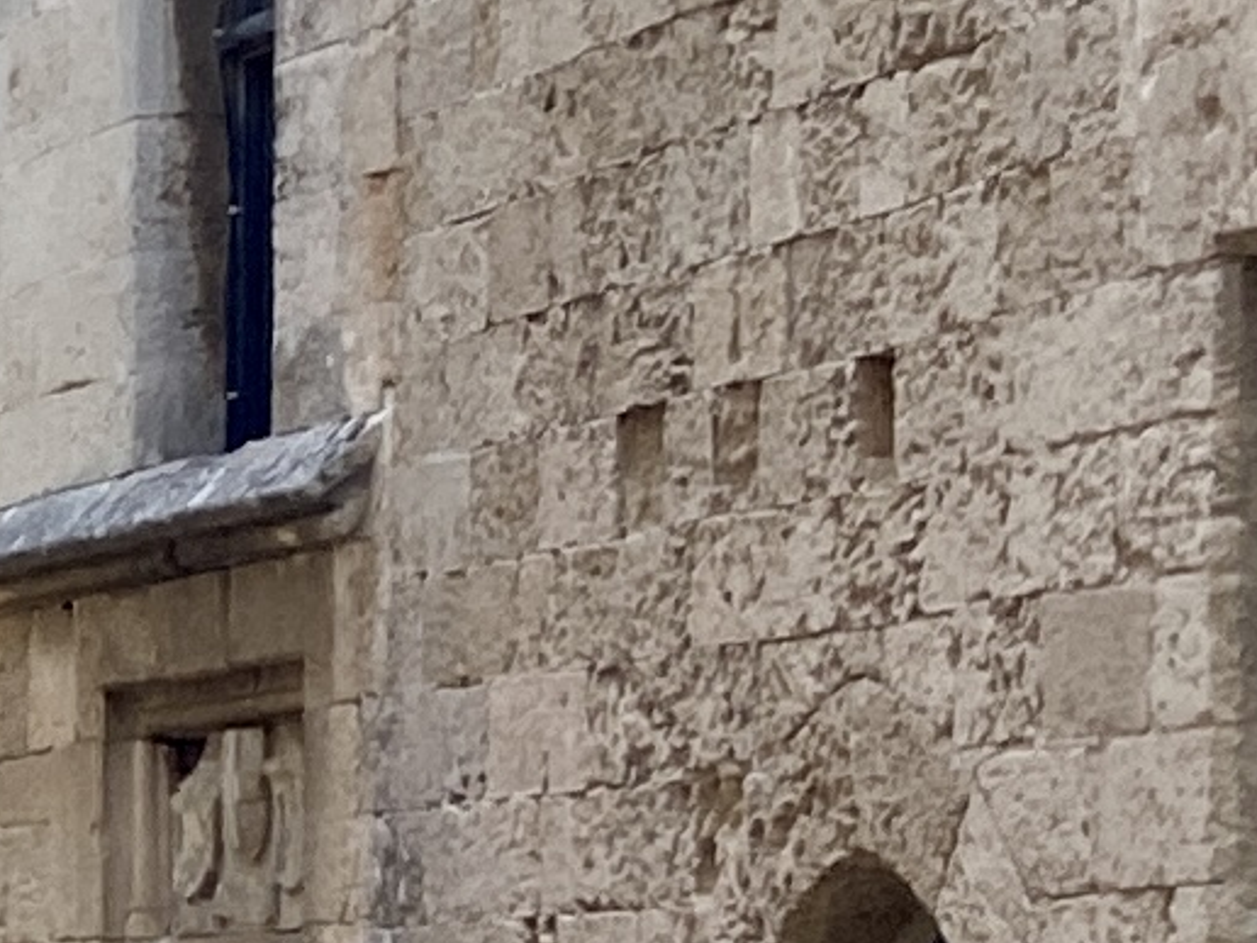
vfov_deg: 7.3
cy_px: 867
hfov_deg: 9.0
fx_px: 7371
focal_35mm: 203
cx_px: -1449
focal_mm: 4.25
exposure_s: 1/934
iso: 32
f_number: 1.8
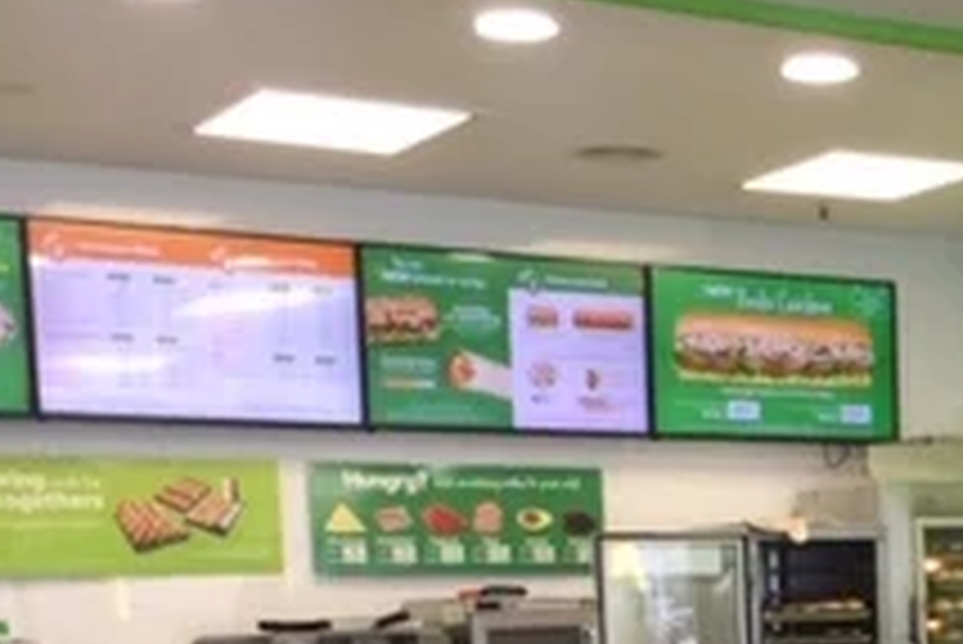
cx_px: 1017
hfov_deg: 21.6
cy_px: 874
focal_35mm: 90
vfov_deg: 14.5
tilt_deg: -5.4
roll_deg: +0.4
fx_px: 2409
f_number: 2.2
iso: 32
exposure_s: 1/33
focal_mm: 4.15
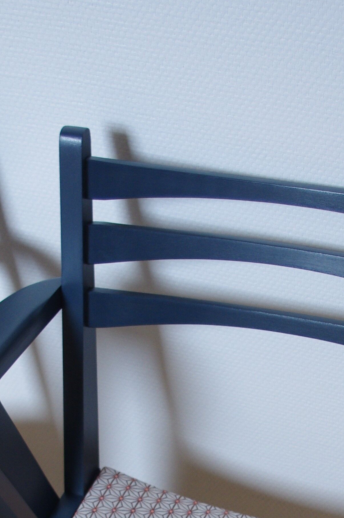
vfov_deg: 24.9
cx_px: 222
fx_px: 1106
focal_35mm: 77
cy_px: 538
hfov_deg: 17.6
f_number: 4
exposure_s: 1/50
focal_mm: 24.38
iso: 400
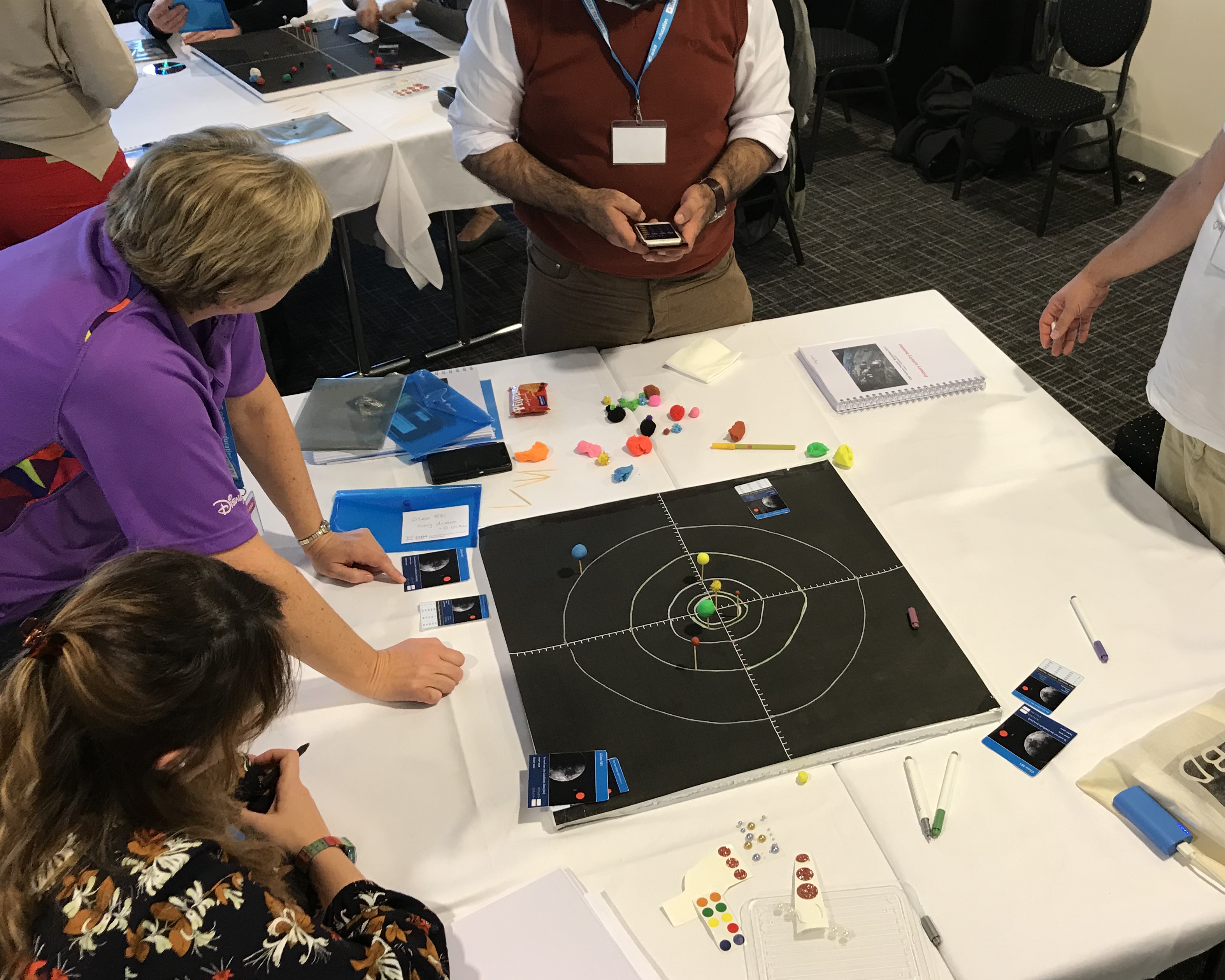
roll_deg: +0.4
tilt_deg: -33.3
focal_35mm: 35
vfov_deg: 42.2
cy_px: 449
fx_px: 1269
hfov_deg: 51.1
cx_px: 755
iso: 40
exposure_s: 1/20
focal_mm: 3.99
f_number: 1.8
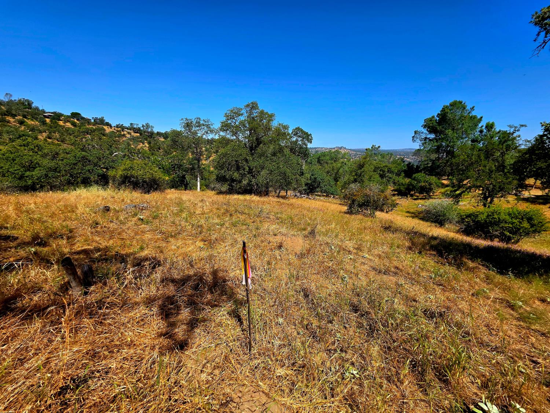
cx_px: 275
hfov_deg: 106.2
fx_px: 207
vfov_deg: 89.9
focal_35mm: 13
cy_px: 206
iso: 40
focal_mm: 2.2
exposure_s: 1/2500
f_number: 1.9
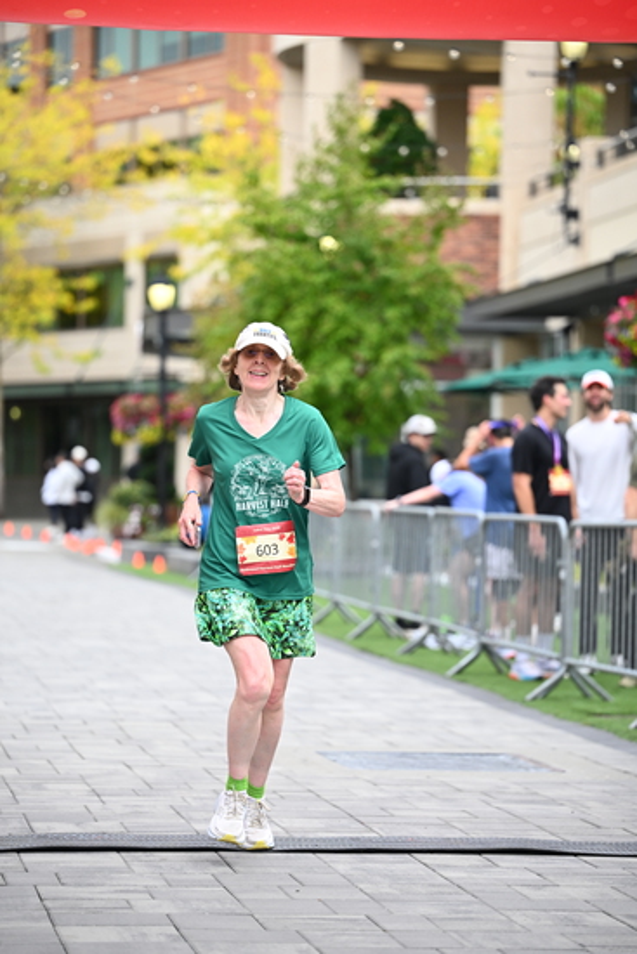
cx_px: 318
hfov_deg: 11.9
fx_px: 3050
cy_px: 477
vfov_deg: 17.8
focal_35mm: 115
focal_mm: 115
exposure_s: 1/1600
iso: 640
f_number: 2.8
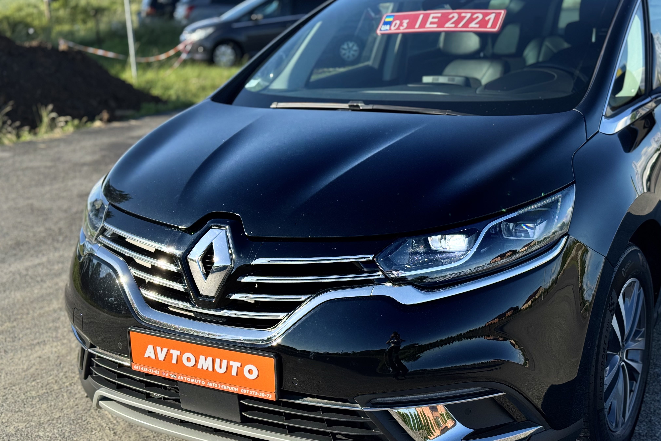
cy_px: 230
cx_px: 330
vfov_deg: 27.0
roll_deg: +1.3
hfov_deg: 39.6
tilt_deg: -15.5
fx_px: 918
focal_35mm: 50
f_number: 1.78
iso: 64
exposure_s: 1/2611
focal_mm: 6.76
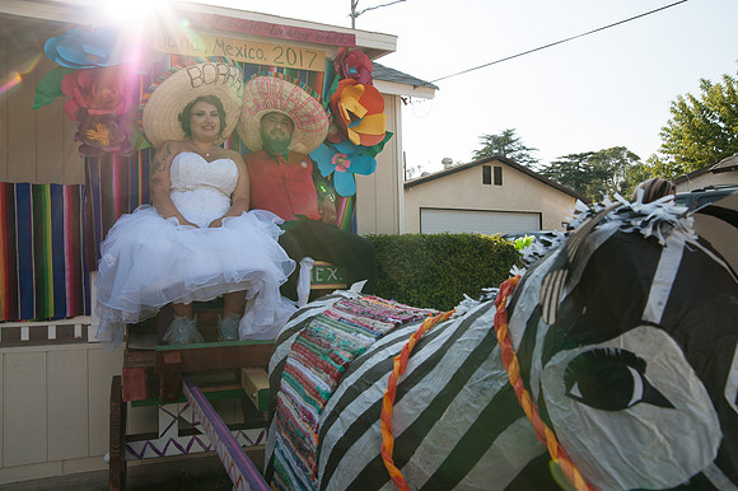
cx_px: 369
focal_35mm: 28
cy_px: 246
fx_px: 574
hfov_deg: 65.5
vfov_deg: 46.4
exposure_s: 1/125
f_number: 11
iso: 200
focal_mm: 28
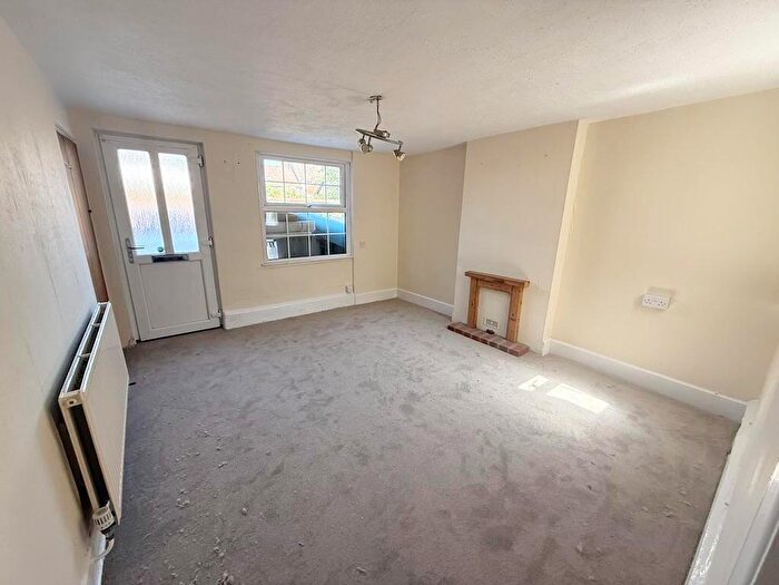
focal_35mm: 14
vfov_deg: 85.7
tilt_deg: -15.6
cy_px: 292
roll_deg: -1.8
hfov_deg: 102.1
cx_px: 390
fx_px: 315
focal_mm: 2.22
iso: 125
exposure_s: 1/99
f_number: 2.2
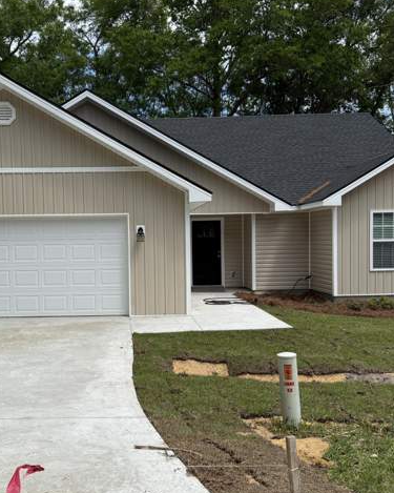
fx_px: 583
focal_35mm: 40
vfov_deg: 45.8
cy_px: 267
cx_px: 128
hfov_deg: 36.9
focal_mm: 6.76
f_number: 1.78
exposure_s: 1/4673
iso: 80
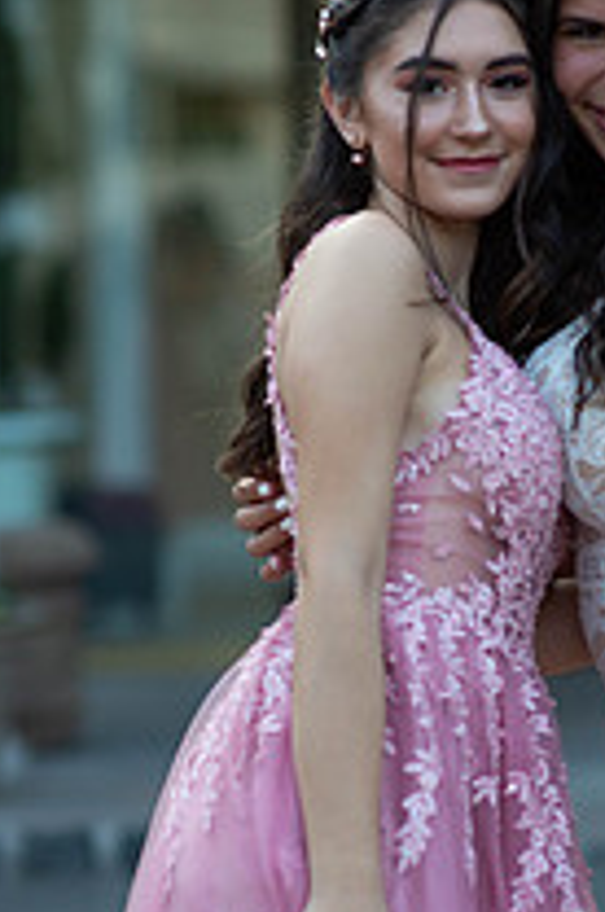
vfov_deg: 11.2
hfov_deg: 7.4
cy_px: 452
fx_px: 4653
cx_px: 480
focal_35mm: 184
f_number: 2
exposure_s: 1/1000
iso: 250
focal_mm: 85
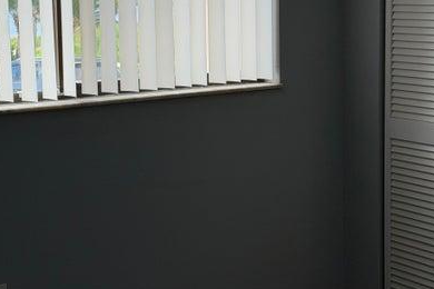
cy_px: 106
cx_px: 226
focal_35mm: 82
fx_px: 988
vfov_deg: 16.6
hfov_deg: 24.8
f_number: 1.78
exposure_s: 1/219
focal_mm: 6.76
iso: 50
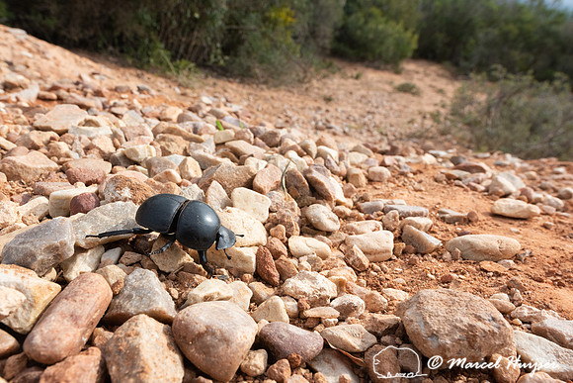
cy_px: 221
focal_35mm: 28
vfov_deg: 46.7
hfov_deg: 65.7
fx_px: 441
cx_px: 242
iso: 800
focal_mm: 24
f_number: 16
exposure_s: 1/400
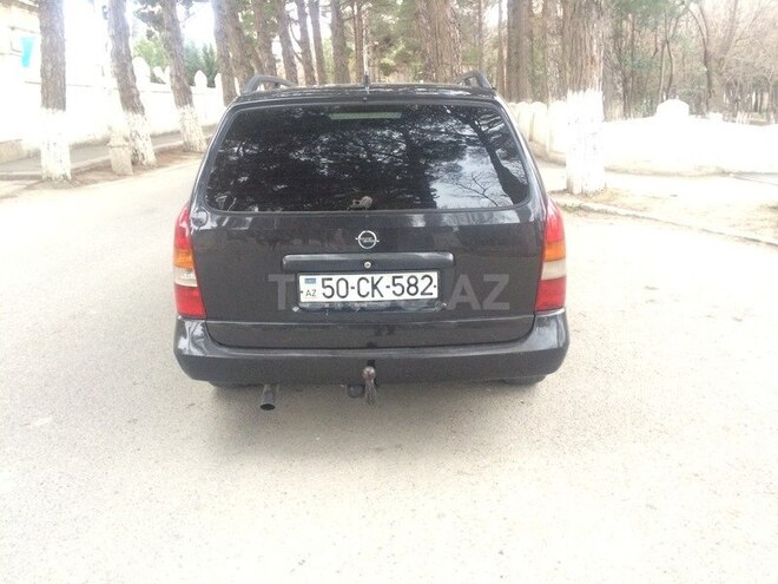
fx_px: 652
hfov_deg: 61.7
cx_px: 389
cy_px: 292
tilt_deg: -18.5
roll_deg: -1.2
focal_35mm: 29
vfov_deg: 48.2
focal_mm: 4.15
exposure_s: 1/25
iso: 320
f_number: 2.2
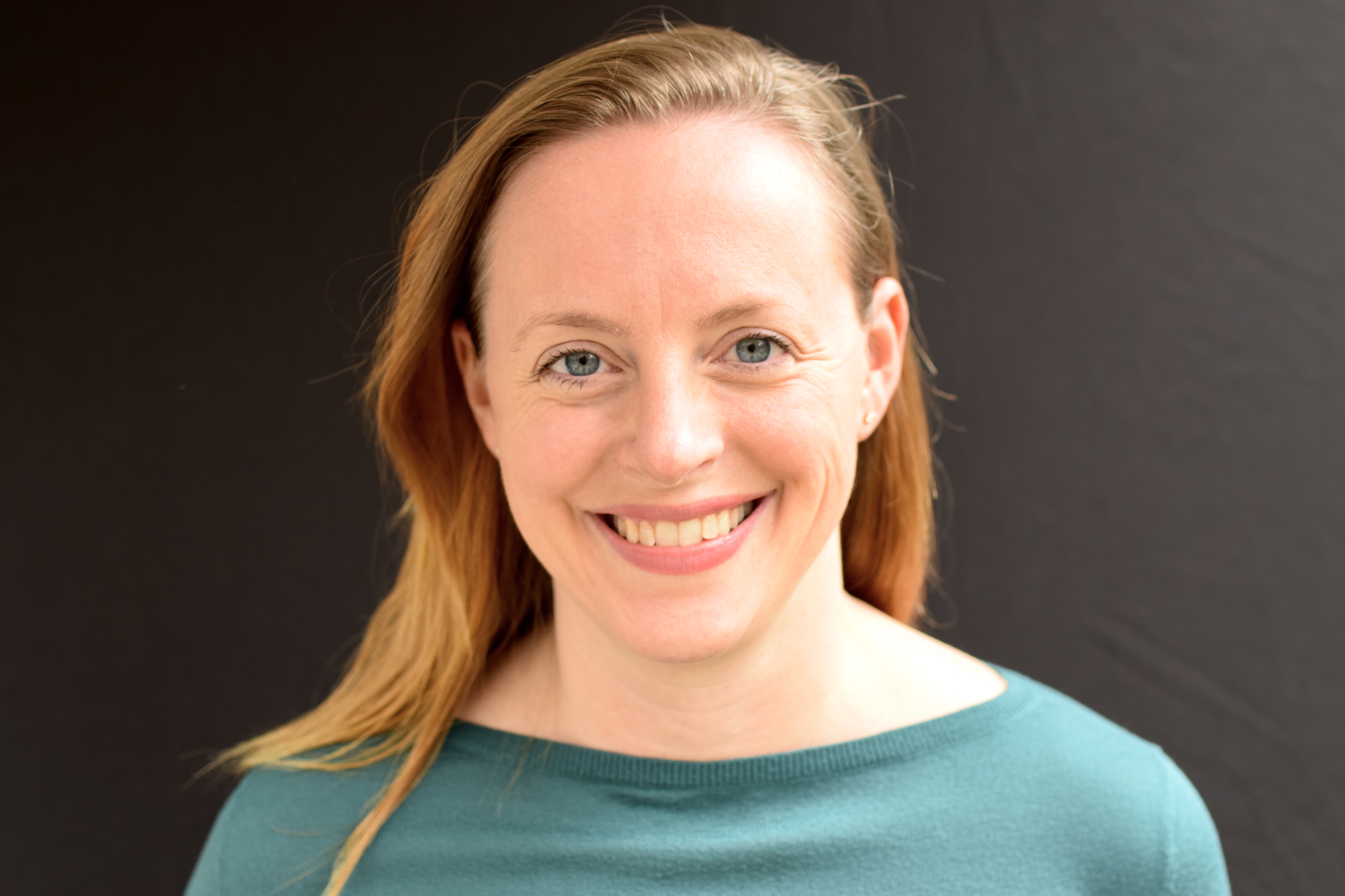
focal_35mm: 45
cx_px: 672
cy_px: 448
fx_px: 1681
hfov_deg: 43.6
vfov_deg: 29.9
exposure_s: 1/200
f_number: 2.8
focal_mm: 30
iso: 400
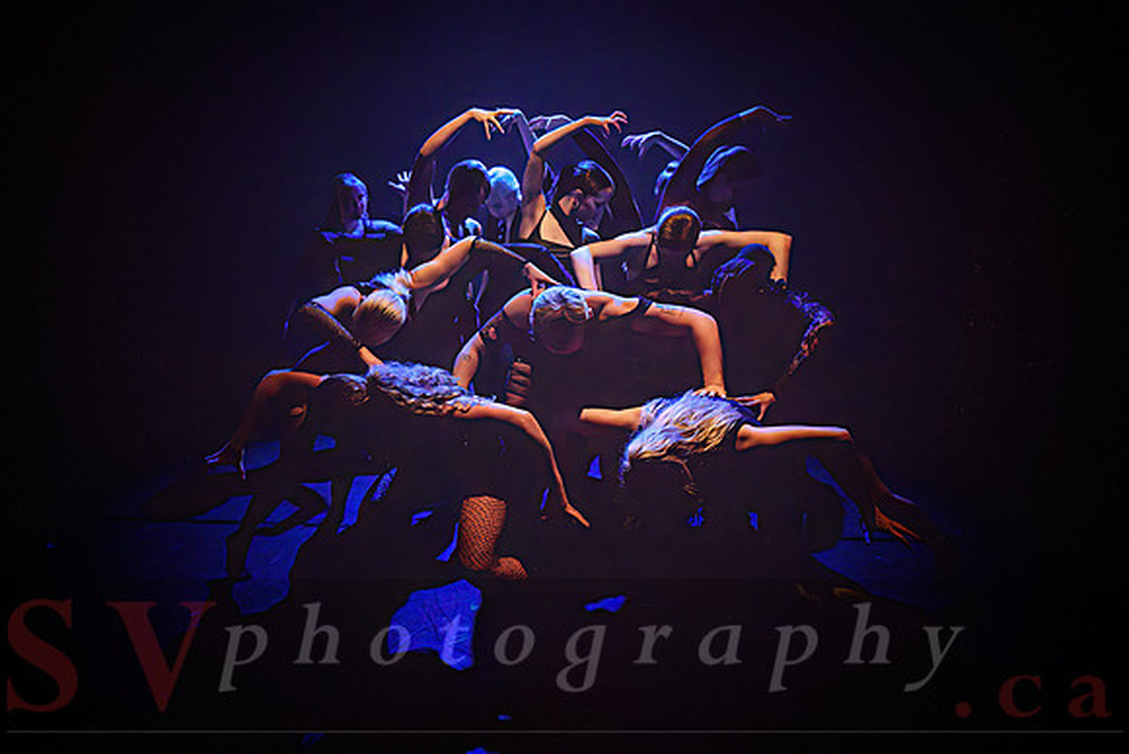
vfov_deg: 41.8
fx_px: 976
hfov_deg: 59.0
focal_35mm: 31
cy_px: 489
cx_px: 397
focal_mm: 24
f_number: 2.8
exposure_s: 1/300
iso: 12800
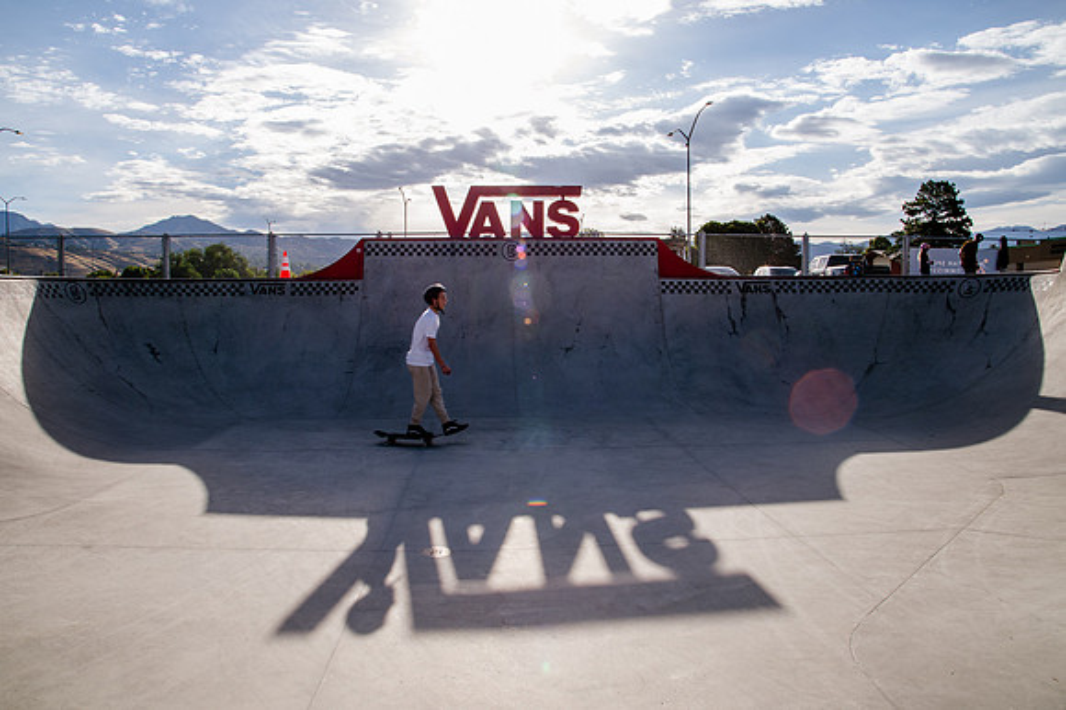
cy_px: 348
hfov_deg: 71.2
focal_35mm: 25
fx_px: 744
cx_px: 519
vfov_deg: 51.0
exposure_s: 1/160
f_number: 13
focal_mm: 24
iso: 200
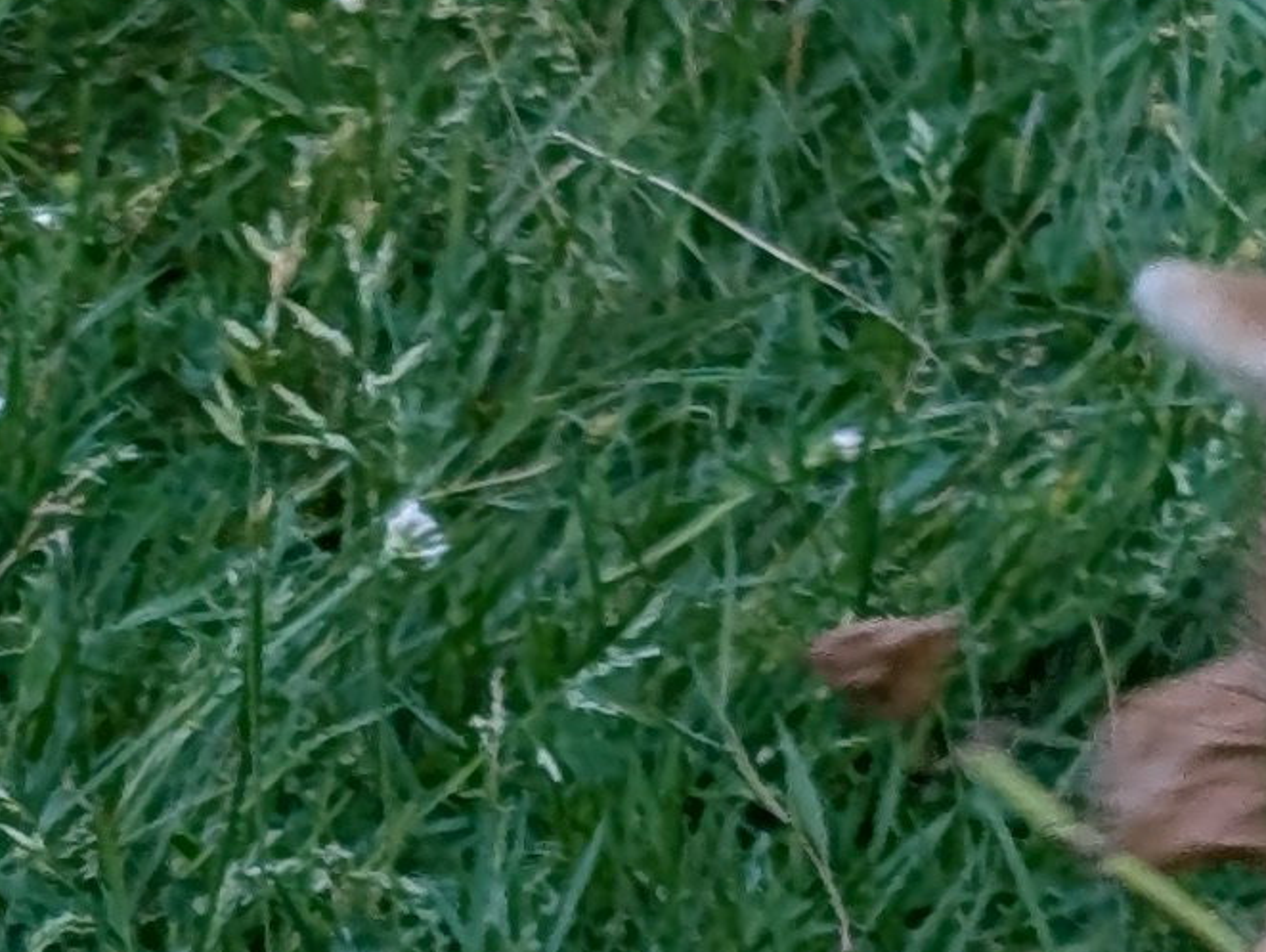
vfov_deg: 4.9
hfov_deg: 6.4
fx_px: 11057
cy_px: 1531
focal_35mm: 302
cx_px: -1346
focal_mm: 6.9
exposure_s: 1/281
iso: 21
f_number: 1.68
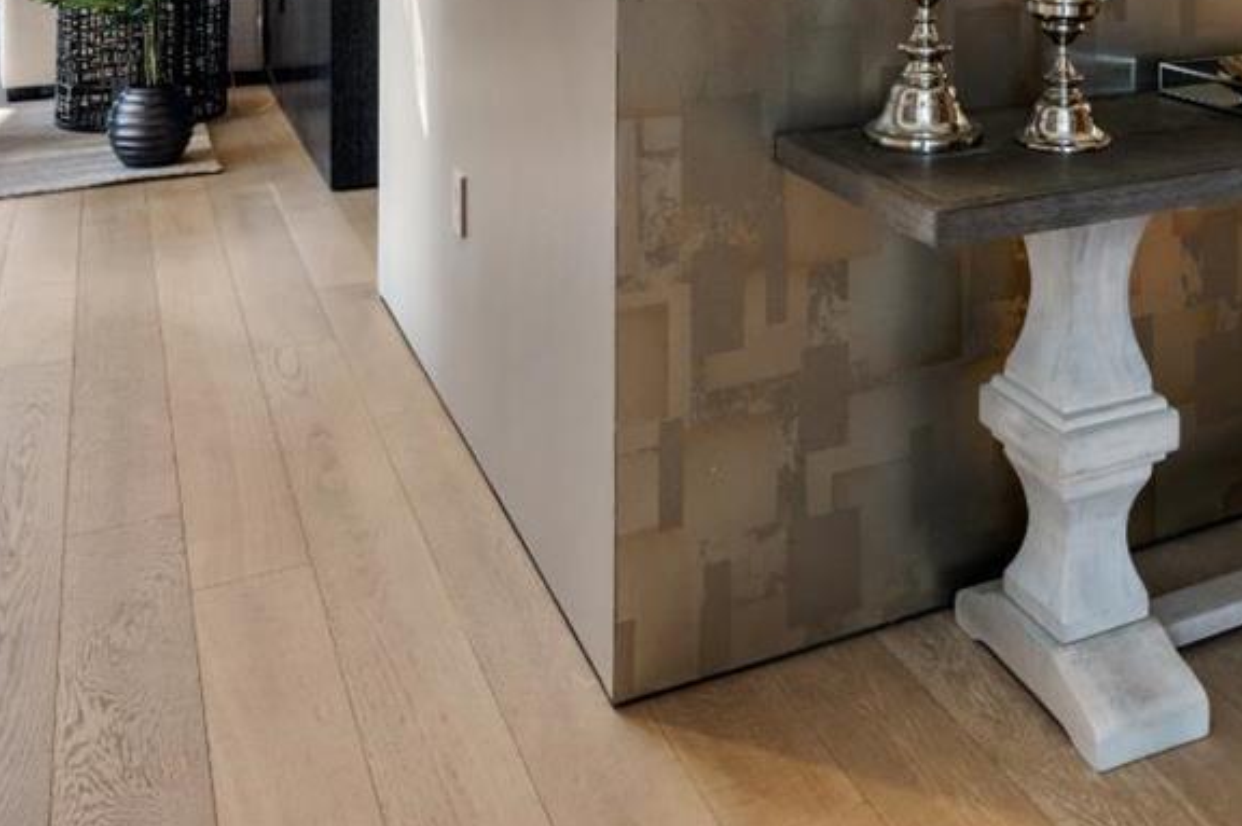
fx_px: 1379
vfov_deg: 29.2
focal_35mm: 40
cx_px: 886
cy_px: -139
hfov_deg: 47.2
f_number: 11
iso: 400
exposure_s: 1/10
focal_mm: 16
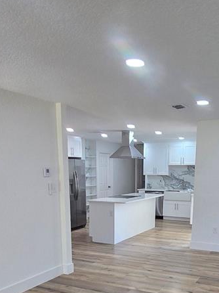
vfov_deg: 48.5
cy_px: 249
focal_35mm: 35
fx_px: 296
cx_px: 119
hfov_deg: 40.6
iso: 100
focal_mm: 2.2
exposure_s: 1/60
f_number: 2.2
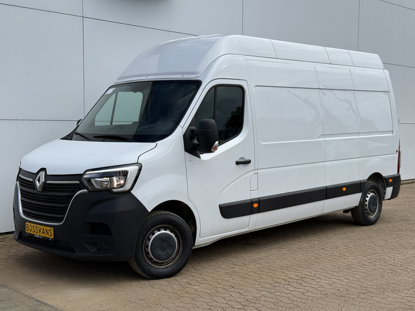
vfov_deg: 30.3
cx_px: 208
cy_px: 156
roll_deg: +0.5
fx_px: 575
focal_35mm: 48
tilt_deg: -3.2
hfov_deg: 39.7
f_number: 1.78
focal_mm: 6.76
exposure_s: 1/3226
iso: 64
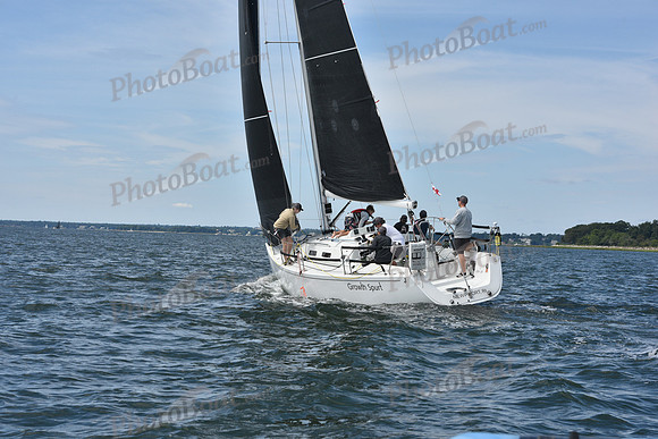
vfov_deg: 19.5
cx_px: 329
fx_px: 1280
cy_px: 220
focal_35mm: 70
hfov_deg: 28.8
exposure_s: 1/1000
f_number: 10
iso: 320
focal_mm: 70
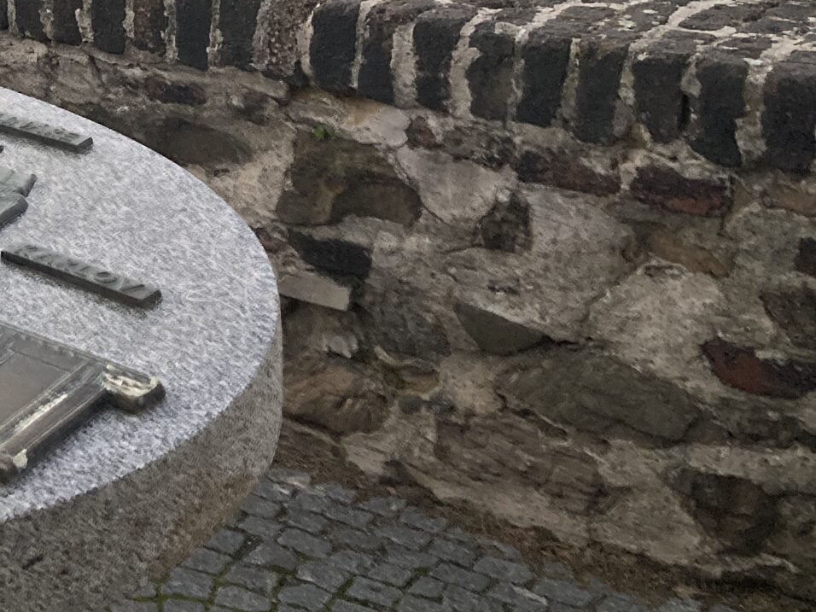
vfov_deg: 18.9
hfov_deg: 23.5
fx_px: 1768
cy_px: -50
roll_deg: +0.0
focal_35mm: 75
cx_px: -191
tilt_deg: -10.6
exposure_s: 1/60
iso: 125
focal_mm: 3.99
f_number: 1.8
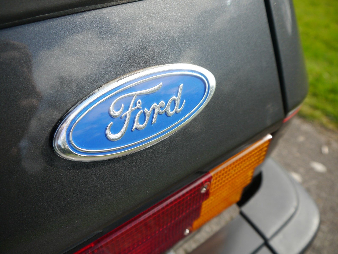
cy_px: 127
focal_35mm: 32
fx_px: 313
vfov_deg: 44.2
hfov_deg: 56.8
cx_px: 169
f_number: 4.5
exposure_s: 1/125
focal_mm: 16
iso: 160
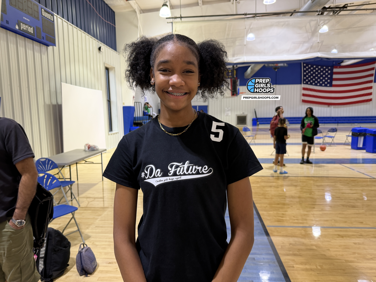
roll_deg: +1.3
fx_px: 261
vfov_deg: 56.8
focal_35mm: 24
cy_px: 141
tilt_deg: -6.9
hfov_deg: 71.6
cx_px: 188
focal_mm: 6.76
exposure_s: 1/60
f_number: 1.78
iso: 250
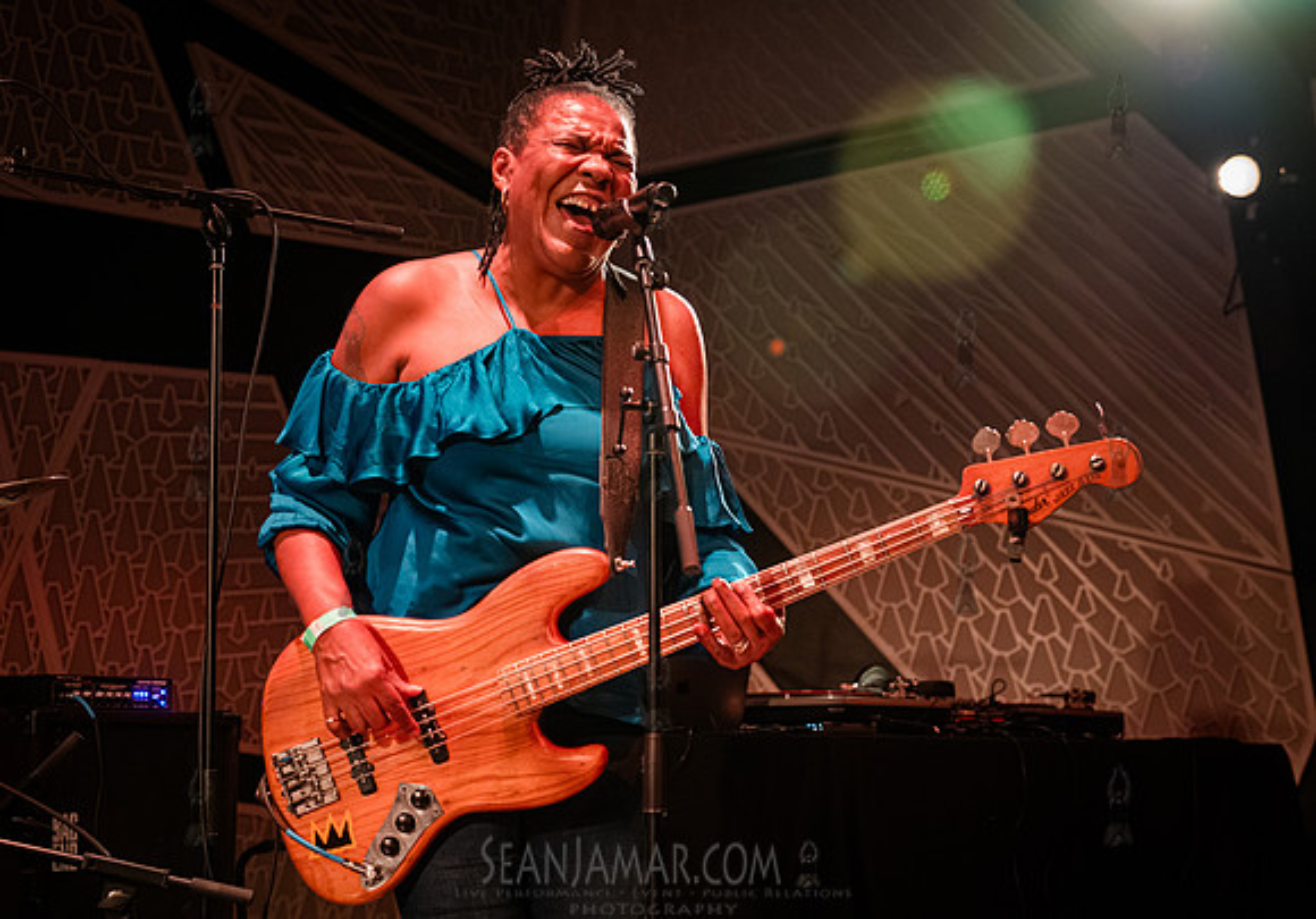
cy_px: 460
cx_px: 690
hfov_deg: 34.1
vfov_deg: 24.2
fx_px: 2147
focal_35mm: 58
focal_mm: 56
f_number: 3.5
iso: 10000
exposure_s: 1/400
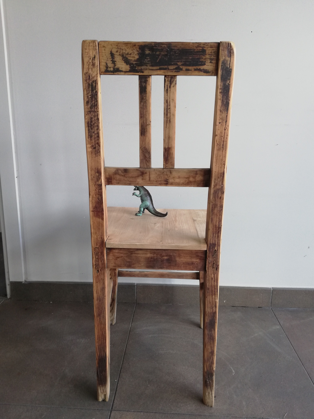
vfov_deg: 67.3
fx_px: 314
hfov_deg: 53.1
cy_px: 210
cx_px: 157
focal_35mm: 26
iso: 160
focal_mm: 3.81
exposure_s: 1/50
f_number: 2.2
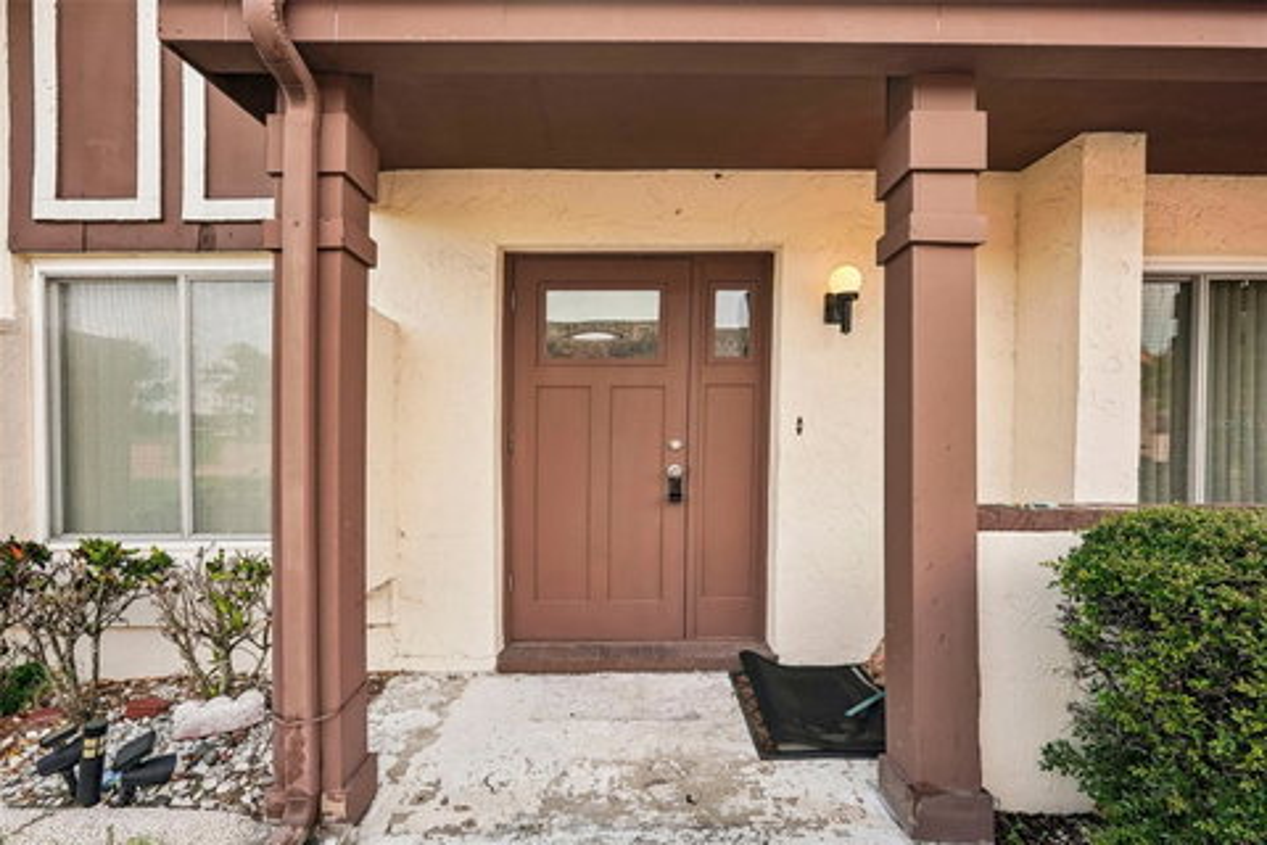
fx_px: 563
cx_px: 634
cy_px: 422
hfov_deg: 96.7
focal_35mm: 16
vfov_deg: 73.7
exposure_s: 1/200
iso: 400
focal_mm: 16
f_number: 8
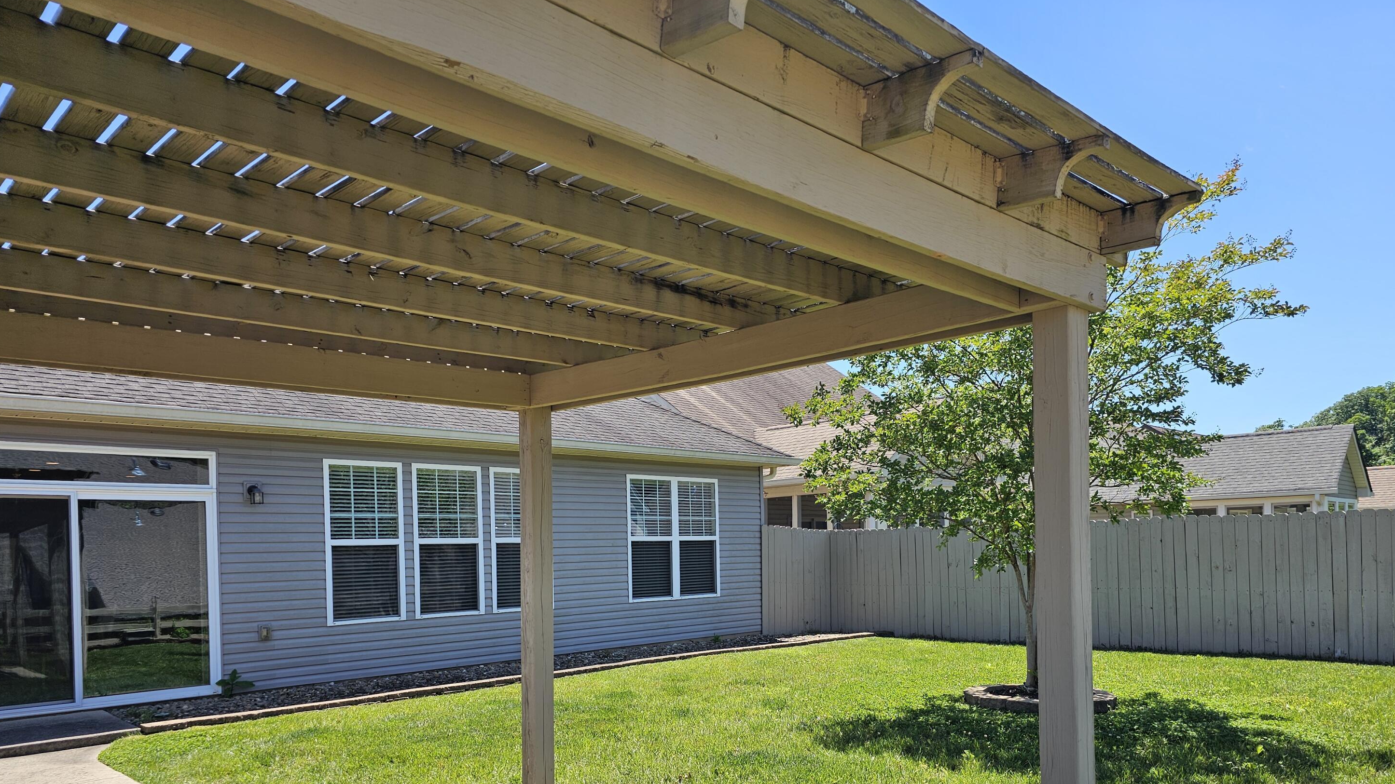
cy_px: 527
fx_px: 962
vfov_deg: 43.7
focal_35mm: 26
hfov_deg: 71.9
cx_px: 704
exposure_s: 1/387
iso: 10
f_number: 1.7
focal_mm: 6.3
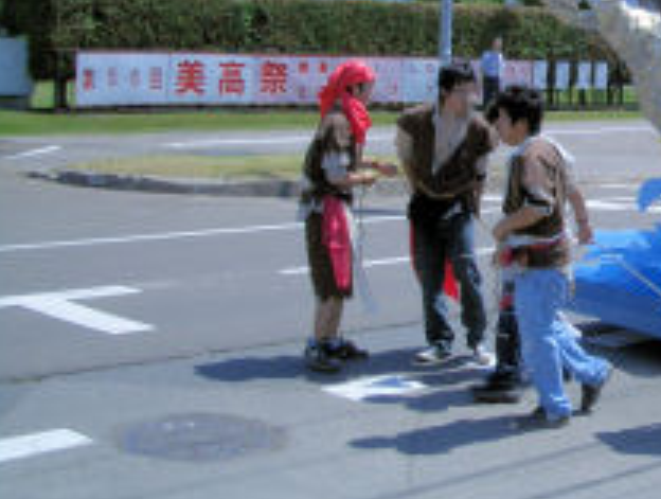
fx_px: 1589
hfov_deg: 22.6
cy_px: 37
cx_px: 661
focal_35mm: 83
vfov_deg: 17.5
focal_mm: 6.8
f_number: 4.6
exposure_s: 1/640
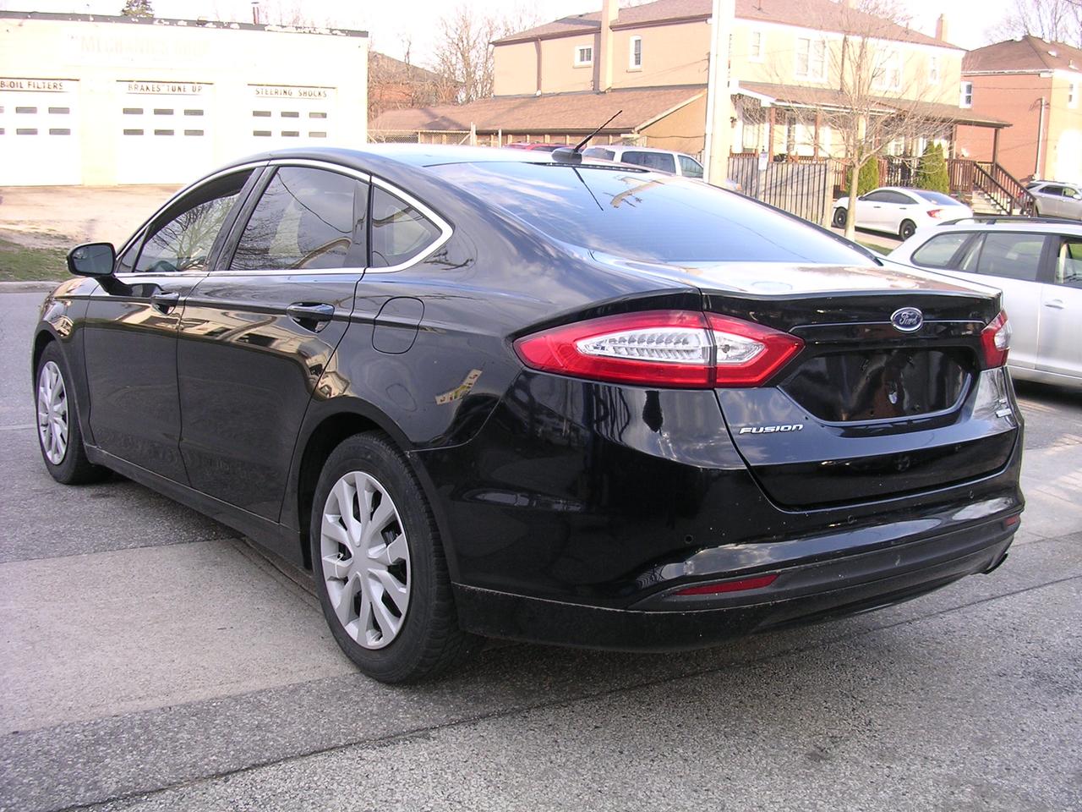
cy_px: 406
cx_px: 541
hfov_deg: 49.0
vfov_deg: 37.7
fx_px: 1188
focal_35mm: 38
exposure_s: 1/92.2
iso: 100
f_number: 2.8
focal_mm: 5.8
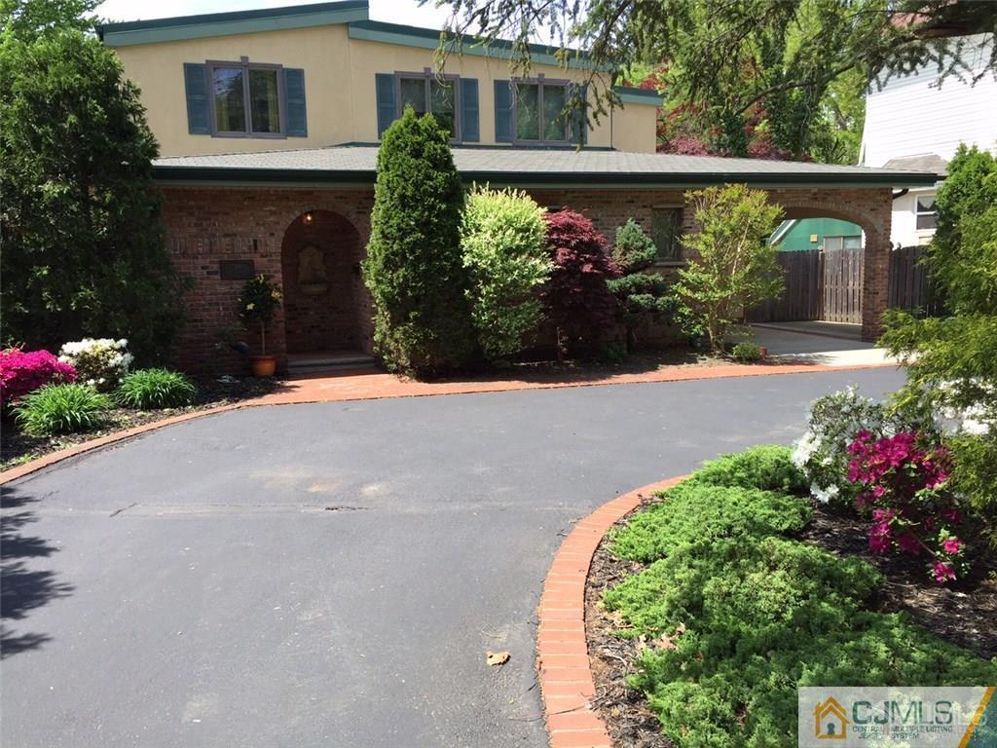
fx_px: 835
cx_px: 498
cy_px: 374
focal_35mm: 29
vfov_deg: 48.2
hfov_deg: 61.7
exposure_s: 1/608
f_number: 2.2
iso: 32
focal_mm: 4.15
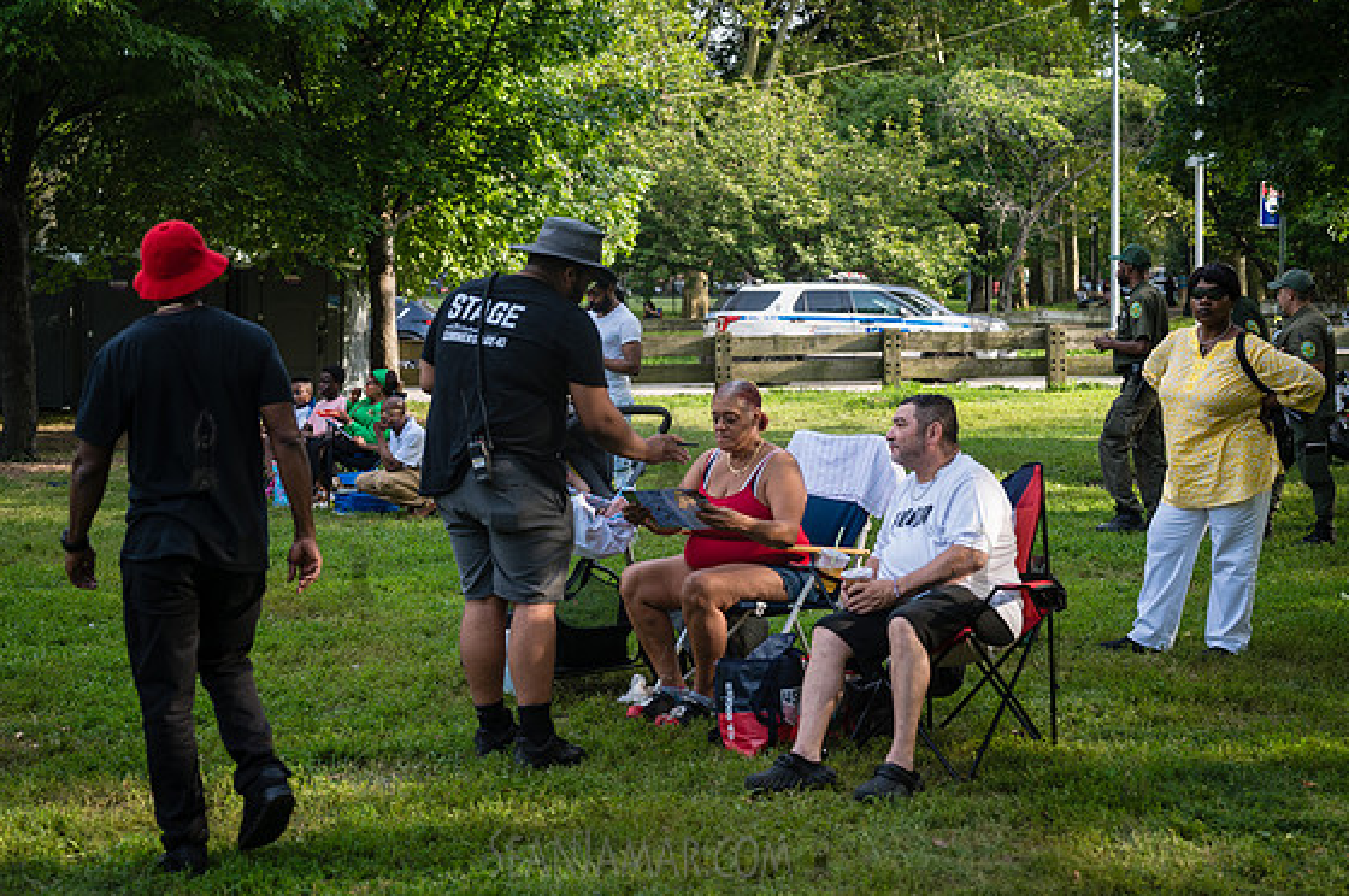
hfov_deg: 35.1
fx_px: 2133
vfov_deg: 23.7
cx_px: 667
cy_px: 448
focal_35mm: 57
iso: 100
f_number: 3.5
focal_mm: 55
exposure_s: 1/200
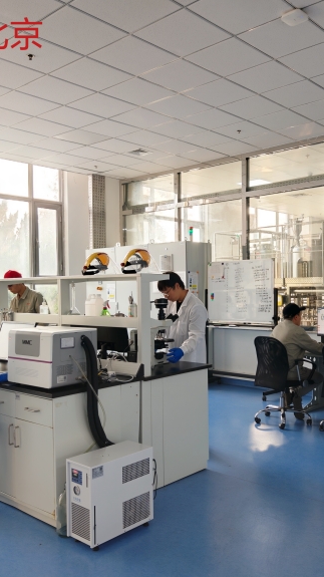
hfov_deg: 34.3
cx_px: 213
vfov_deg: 58.0
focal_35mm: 34
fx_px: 520
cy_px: 287
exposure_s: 1/105
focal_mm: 8.67
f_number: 1.8
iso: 200
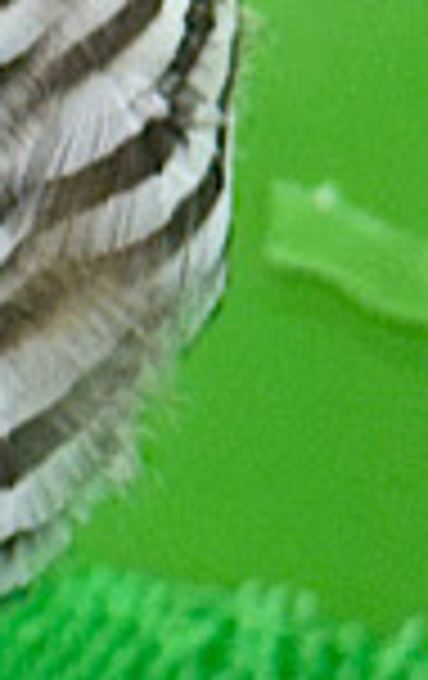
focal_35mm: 287
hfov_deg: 4.5
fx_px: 5331
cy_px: -565
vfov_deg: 7.1
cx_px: -532
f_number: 1.78
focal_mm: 6.76
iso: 125
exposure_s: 1/203
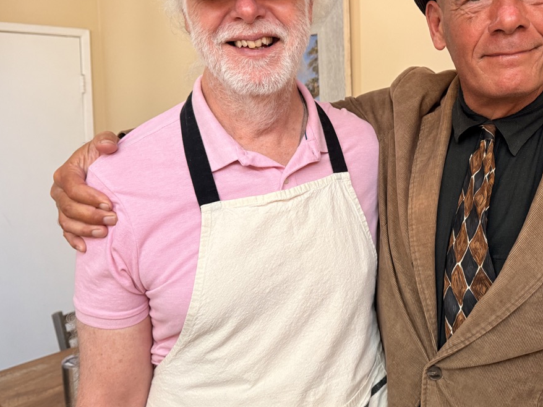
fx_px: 549
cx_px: 374
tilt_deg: -3.2
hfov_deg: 51.4
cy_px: 139
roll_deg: +2.2
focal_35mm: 35
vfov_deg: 40.2
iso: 320
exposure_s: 1/60
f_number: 1.78
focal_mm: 6.76
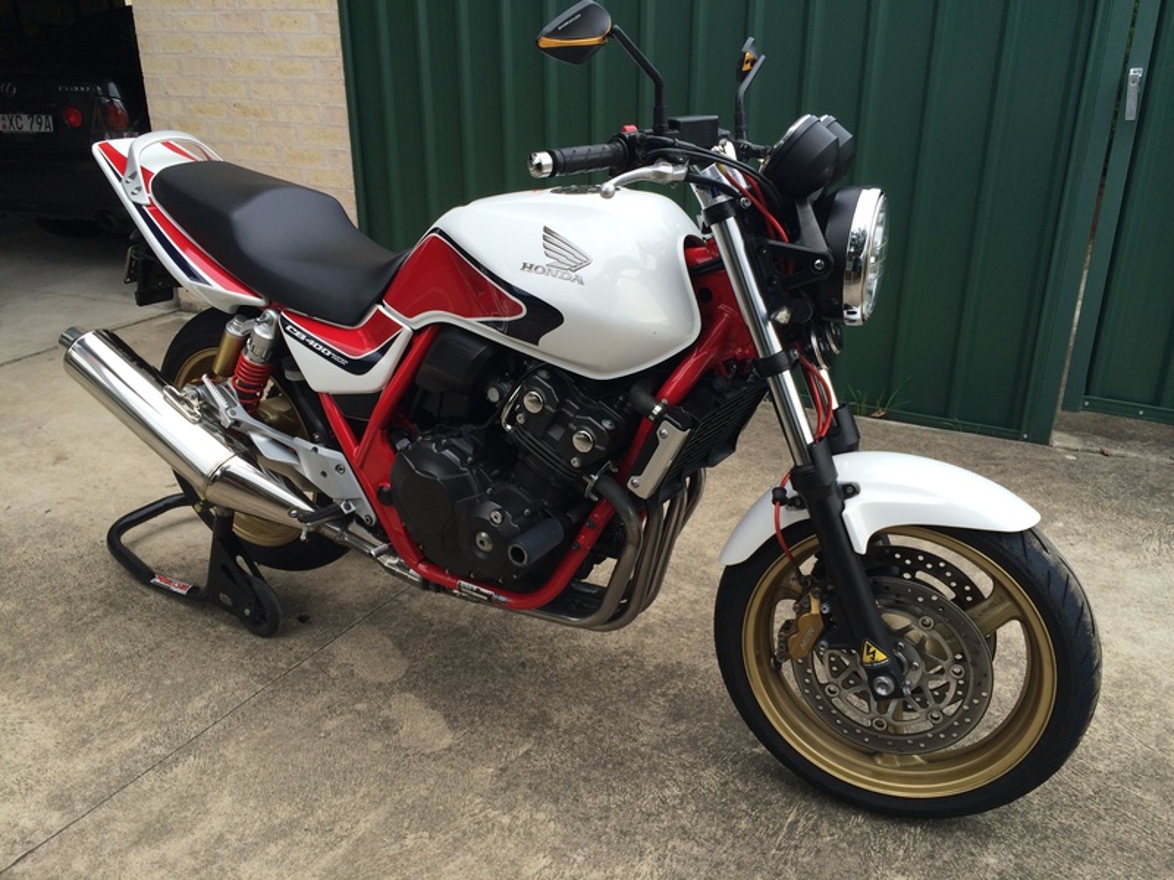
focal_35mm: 30
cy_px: 440
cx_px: 587
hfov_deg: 60.0
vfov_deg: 46.8
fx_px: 1017
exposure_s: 1/805
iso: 32
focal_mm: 4.12
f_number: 2.2
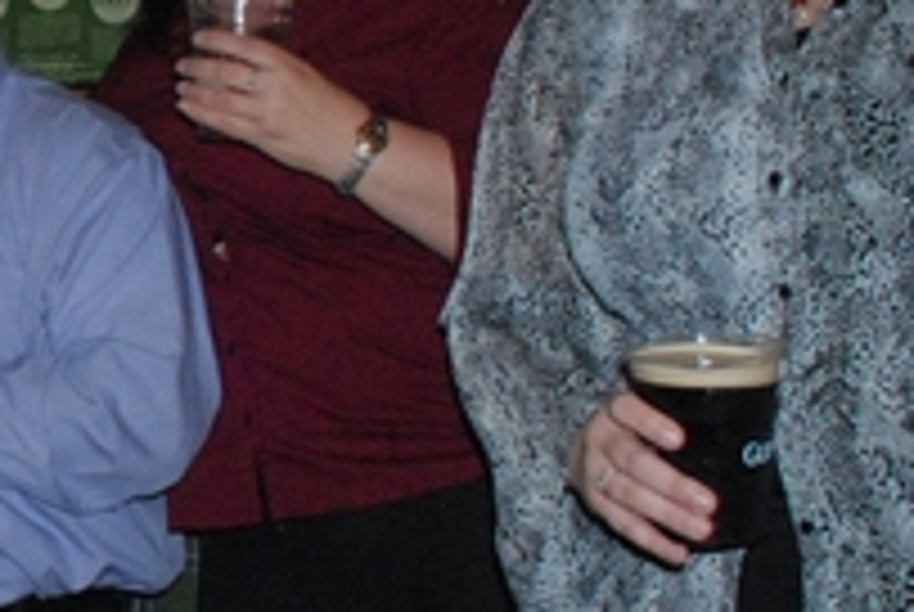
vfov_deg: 13.7
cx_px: -324
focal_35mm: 100
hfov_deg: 18.7
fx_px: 2543
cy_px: 158
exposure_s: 1/60
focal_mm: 18
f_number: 5.6
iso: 1600
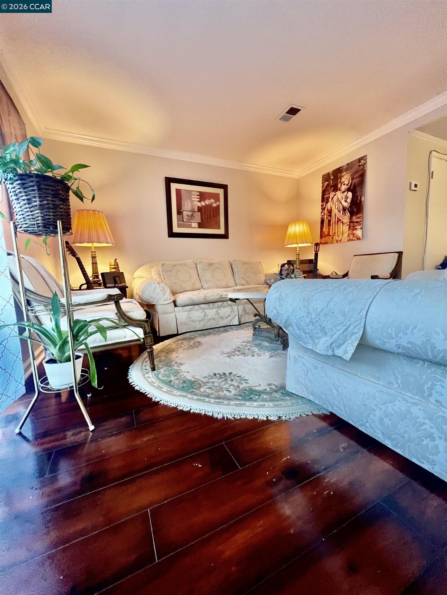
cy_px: 298
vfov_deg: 106.2
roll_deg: +3.6
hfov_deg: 89.9
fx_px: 224
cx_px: 224
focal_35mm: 13
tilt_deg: -5.3
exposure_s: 1/60
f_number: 1.8
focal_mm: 1.57
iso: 400
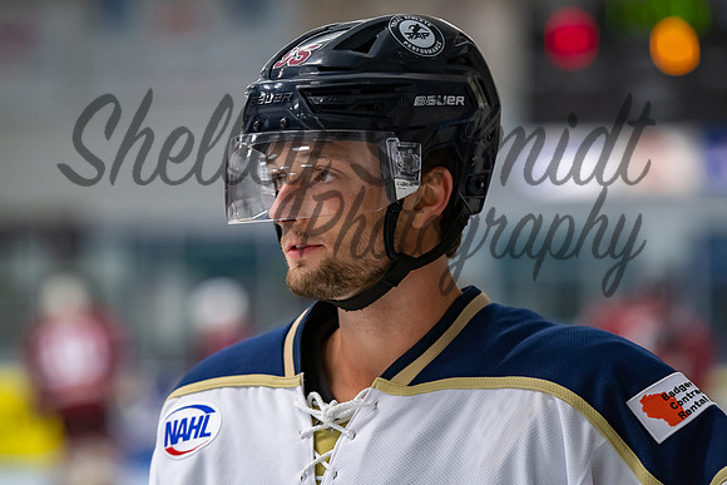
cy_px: 242
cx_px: 364
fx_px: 4696
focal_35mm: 232
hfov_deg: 8.9
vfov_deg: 5.9
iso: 1250
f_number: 3.2
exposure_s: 1/640
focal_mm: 155
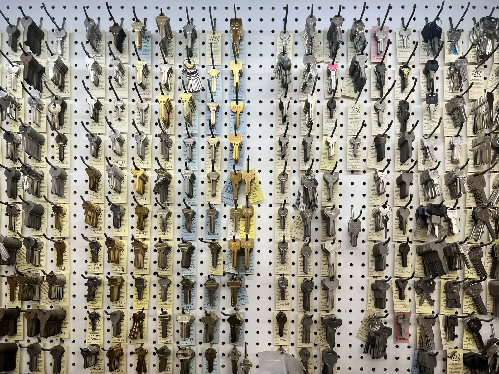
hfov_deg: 67.3
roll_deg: +0.2
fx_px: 375
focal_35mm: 26
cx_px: 250
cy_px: 187
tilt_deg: -0.7
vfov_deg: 53.1
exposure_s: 1/120
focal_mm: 5.7
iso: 40
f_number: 1.5
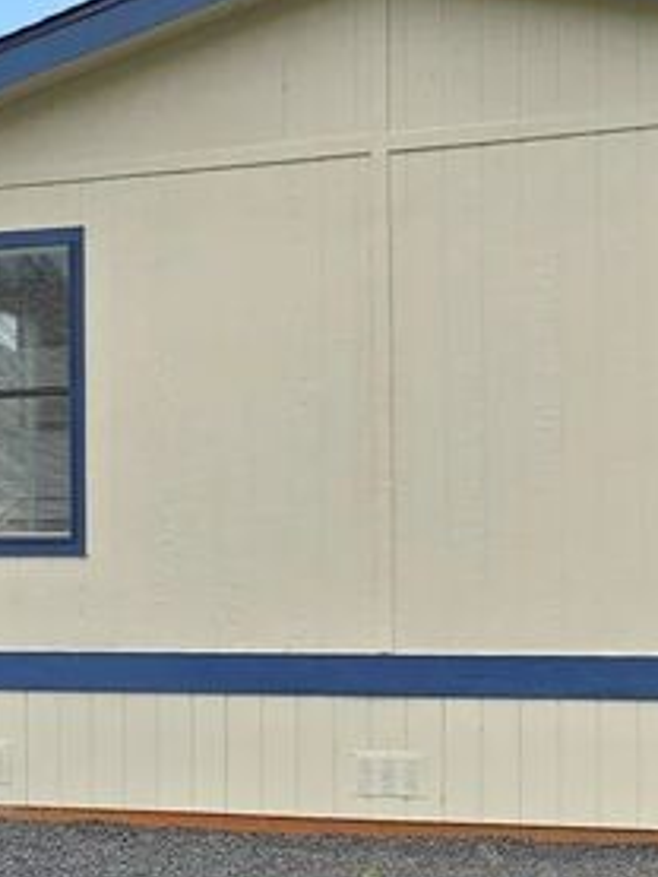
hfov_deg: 16.7
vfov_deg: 22.5
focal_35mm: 85
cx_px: 788
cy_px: 782
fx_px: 2153
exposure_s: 1/554
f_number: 1.7
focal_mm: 6.3
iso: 12
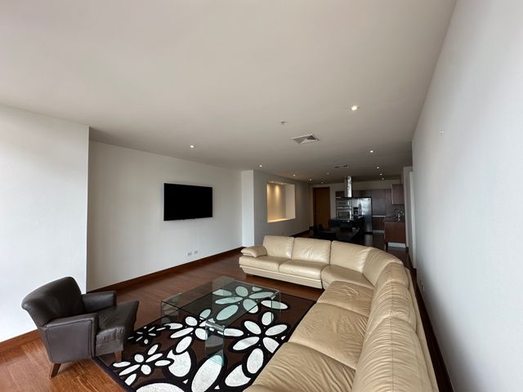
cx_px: 262
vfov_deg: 85.7
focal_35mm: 14
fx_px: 212
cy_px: 196
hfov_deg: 102.1
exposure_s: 1/99
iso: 100
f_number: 2.2
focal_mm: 2.22
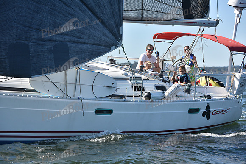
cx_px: 123
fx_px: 888
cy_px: 82
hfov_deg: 15.8
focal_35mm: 130
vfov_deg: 10.6
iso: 320
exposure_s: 1/1250
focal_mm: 130
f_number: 6.3
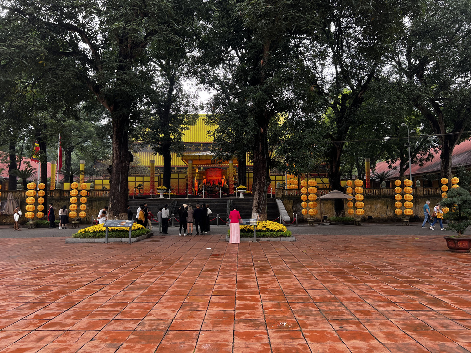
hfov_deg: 67.3
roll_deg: +0.4
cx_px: 236
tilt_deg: +4.8
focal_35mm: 26
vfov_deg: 53.1
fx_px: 354
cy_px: 176
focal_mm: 5.7
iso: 64
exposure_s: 1/130
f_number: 1.5
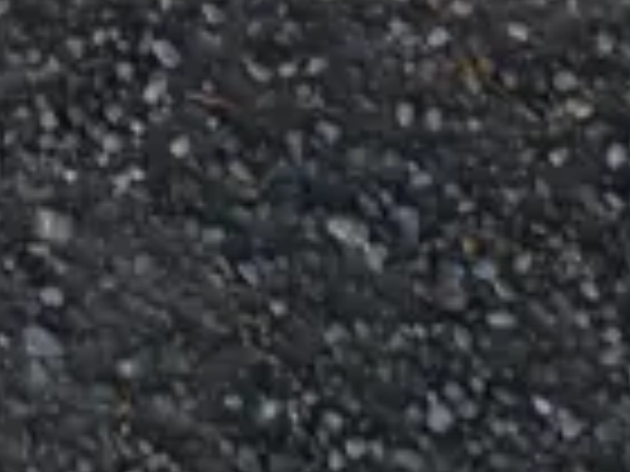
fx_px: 4004
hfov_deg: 8.7
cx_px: -482
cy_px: -1164
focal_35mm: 220
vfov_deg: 6.0
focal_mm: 15
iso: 200
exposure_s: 1/160
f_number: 4.5
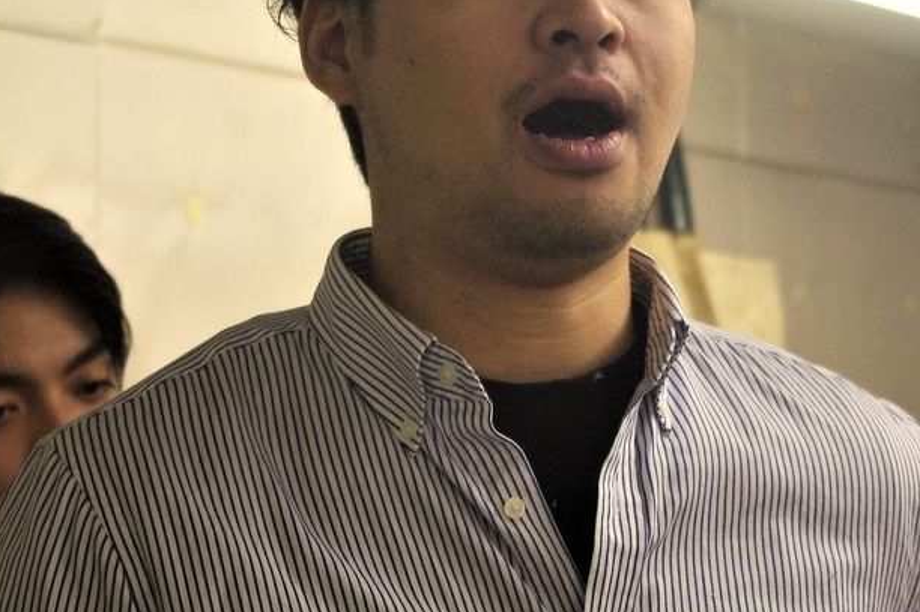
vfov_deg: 9.3
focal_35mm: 147
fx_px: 3754
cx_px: 549
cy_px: 232
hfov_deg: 14.0
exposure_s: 1/90
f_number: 5.6
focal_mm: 50
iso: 800
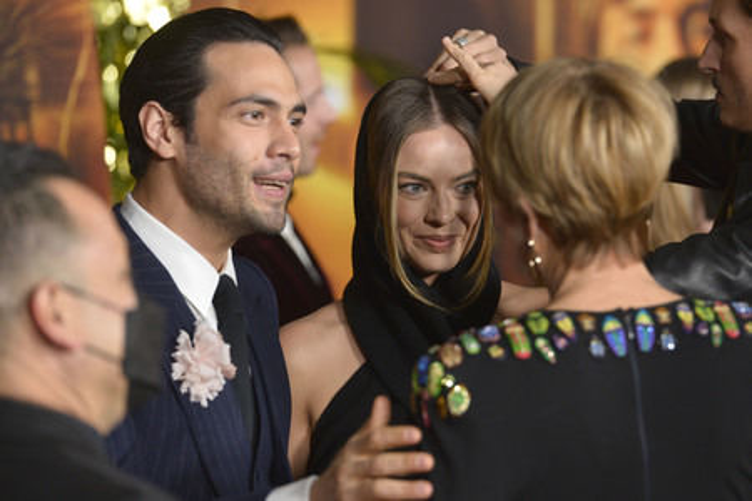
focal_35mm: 200
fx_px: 4177
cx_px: 376
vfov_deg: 6.9
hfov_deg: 10.3
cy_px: 250
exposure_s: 1/320
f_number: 4.5
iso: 2000
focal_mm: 200
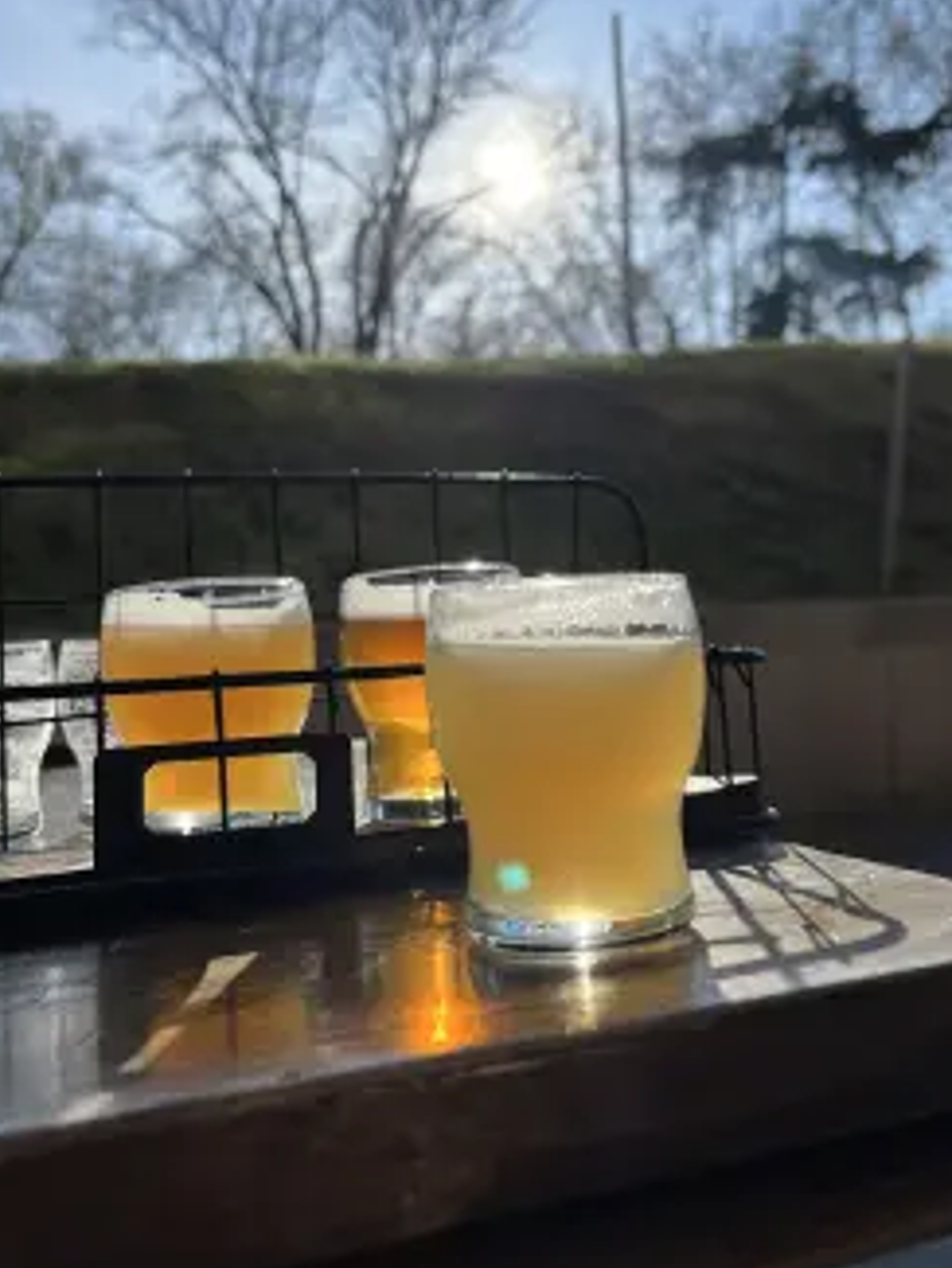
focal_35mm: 32
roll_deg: -0.2
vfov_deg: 56.4
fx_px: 1173
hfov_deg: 44.2
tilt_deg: +3.6
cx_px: 511
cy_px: 515
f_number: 1.6
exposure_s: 1/4651
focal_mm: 5.1
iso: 50
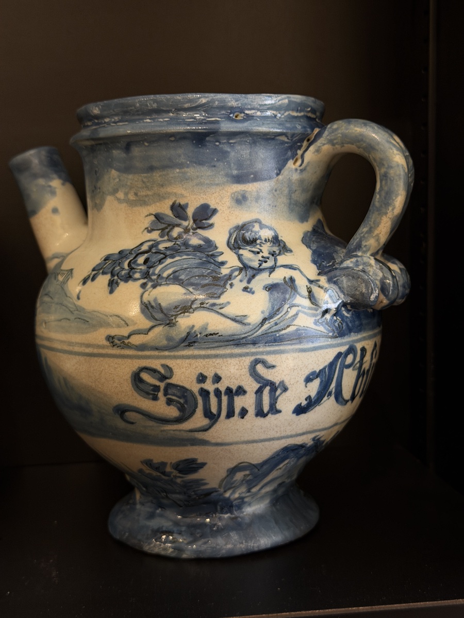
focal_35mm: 48
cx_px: 232
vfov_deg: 39.7
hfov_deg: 30.3
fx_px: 858
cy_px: 309
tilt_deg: -6.6
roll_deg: -0.6
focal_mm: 6.76
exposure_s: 1/50
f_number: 1.78
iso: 80
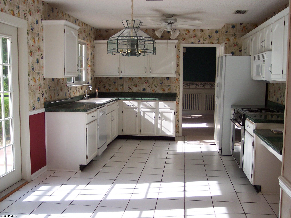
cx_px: 146
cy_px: 109
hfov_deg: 49.0
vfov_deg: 37.7
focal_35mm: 38
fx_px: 319
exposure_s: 1/250
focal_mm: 8
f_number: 2.8
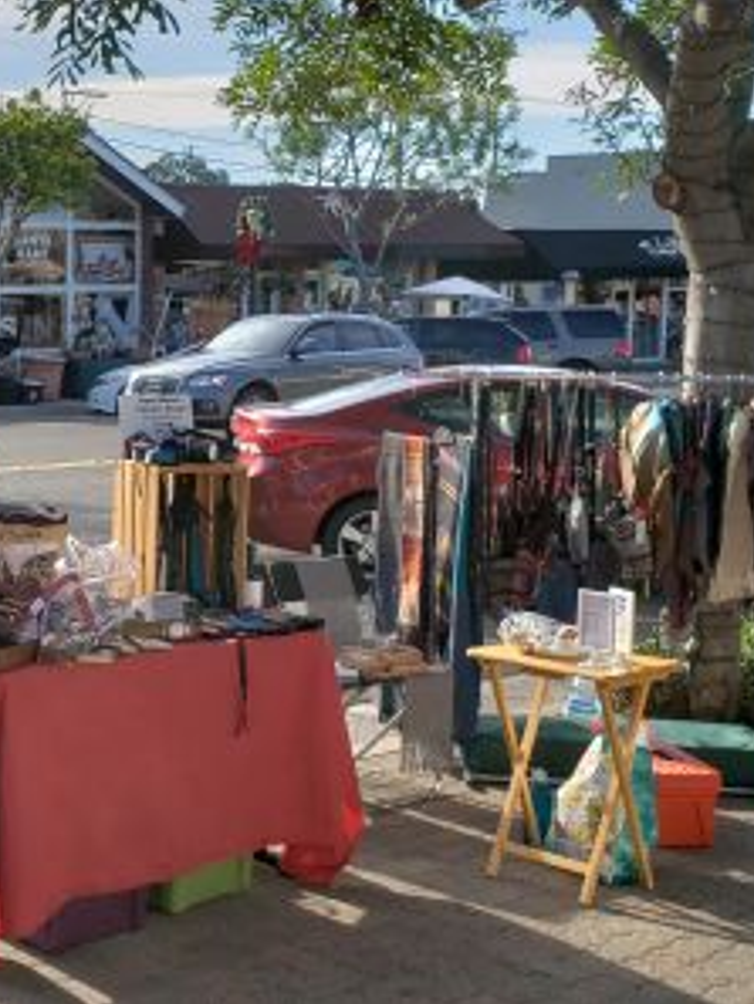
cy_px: 504
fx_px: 1016
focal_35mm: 35
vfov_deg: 52.6
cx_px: 91
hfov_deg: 38.3
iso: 50
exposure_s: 1/291
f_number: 2.4
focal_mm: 4.3
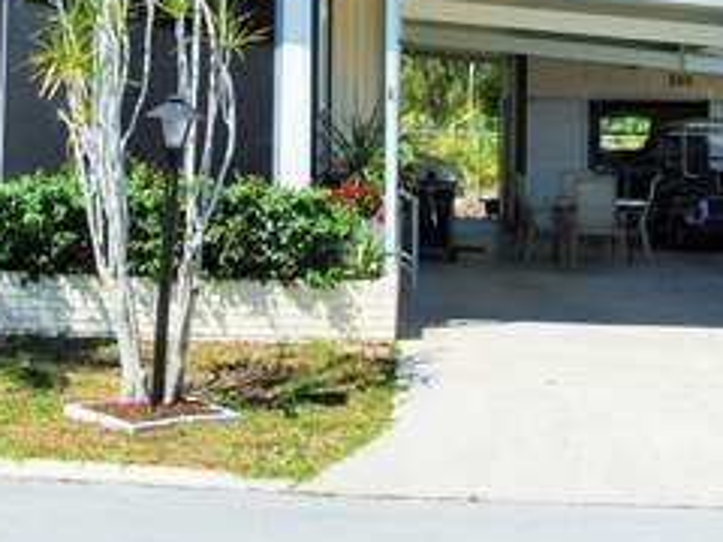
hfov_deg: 25.2
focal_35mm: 77
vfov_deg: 18.4
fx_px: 1608
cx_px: 250
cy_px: -60
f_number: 9
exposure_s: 1/200
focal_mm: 16
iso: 100
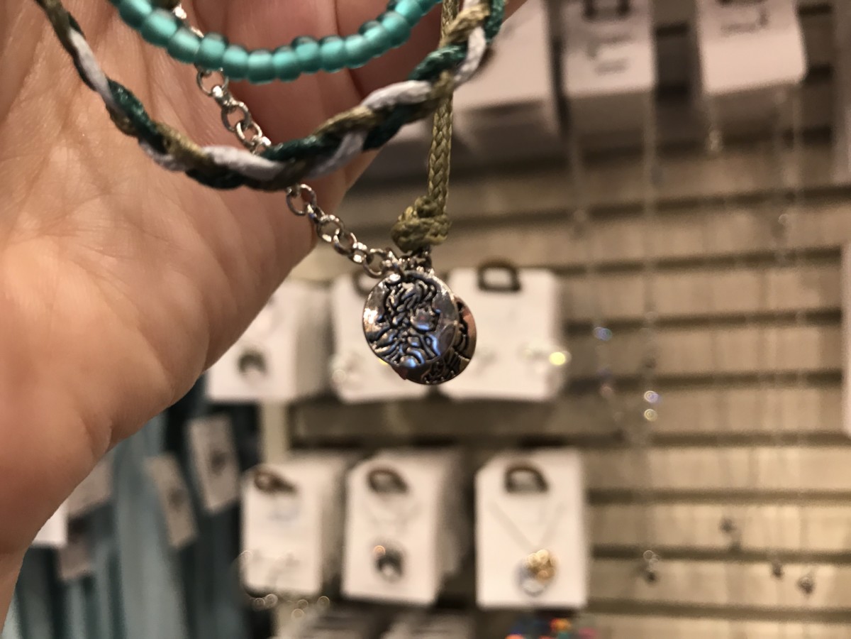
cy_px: 320
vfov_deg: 49.7
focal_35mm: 28
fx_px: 688
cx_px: 426
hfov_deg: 63.4
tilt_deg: -0.4
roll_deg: +3.2
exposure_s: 1/17
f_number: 1.8
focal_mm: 3.99
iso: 40
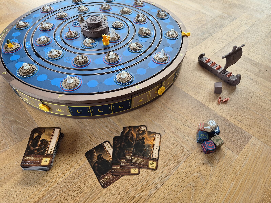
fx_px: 180
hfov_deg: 73.9
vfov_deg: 58.9
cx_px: 136
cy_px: 102
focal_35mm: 23
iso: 80
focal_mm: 5.4
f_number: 1.8
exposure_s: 1/180
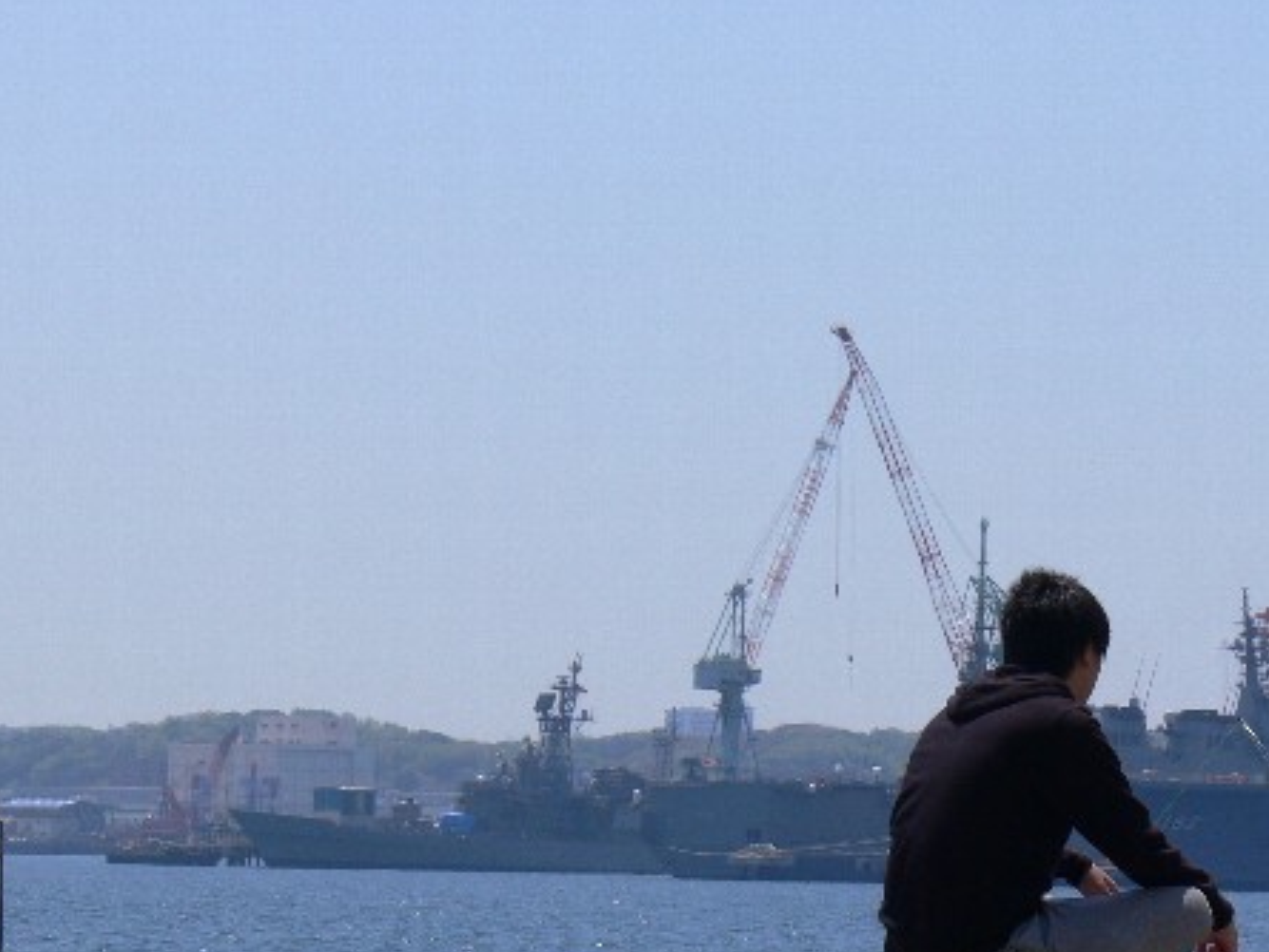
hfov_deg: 10.6
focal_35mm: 187
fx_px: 6857
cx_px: 930
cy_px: 687
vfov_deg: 7.9
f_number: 5.6
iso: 80
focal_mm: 22
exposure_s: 1/500
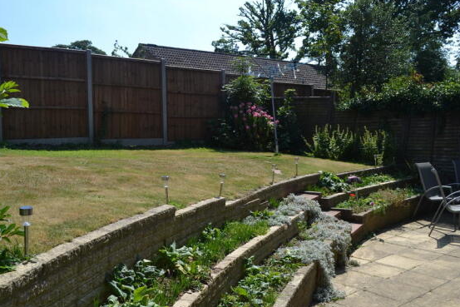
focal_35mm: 32
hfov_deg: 58.6
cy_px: 153
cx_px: 204
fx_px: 409
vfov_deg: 41.1
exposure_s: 1/250
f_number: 8
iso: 100
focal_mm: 18
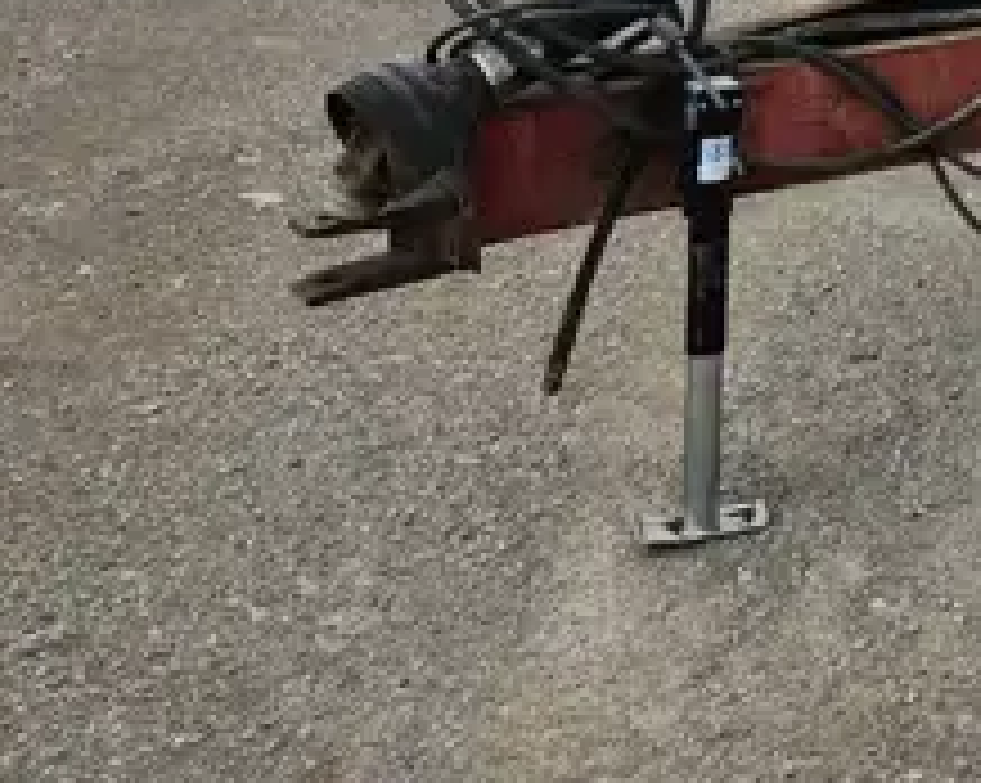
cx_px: 1386
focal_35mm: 66
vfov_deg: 20.7
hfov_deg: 24.0
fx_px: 1915
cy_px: -284
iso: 20
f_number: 1.8
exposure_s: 1/947
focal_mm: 5.4
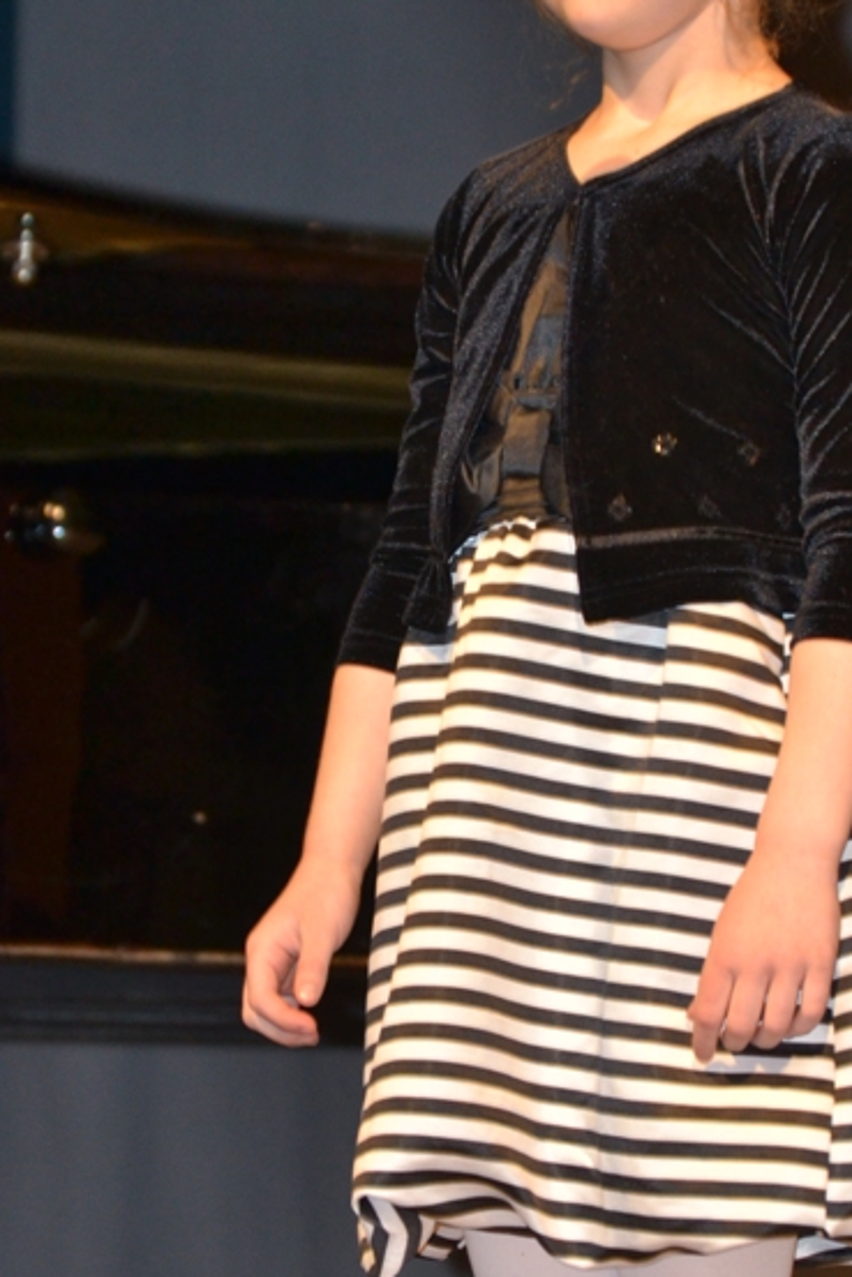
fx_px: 8869
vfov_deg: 8.2
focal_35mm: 250
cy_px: 600
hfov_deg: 5.5
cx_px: 454
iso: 800
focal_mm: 90
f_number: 4.5
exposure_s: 1/60
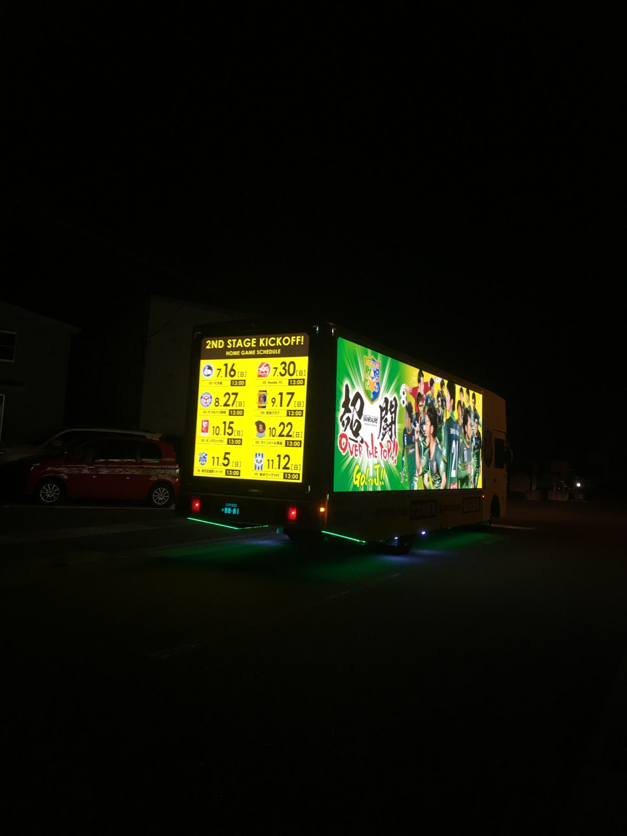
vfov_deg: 61.7
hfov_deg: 48.2
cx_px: 314
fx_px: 700
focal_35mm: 29
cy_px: 418
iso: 40
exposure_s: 1/33
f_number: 2.2
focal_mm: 4.15
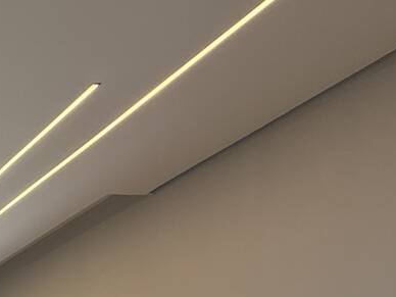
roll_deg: +0.5
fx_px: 595
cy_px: 502
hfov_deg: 23.0
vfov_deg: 21.1
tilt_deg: -3.3
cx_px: -293
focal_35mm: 52
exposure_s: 1/137
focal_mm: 2.22
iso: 64
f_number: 2.2
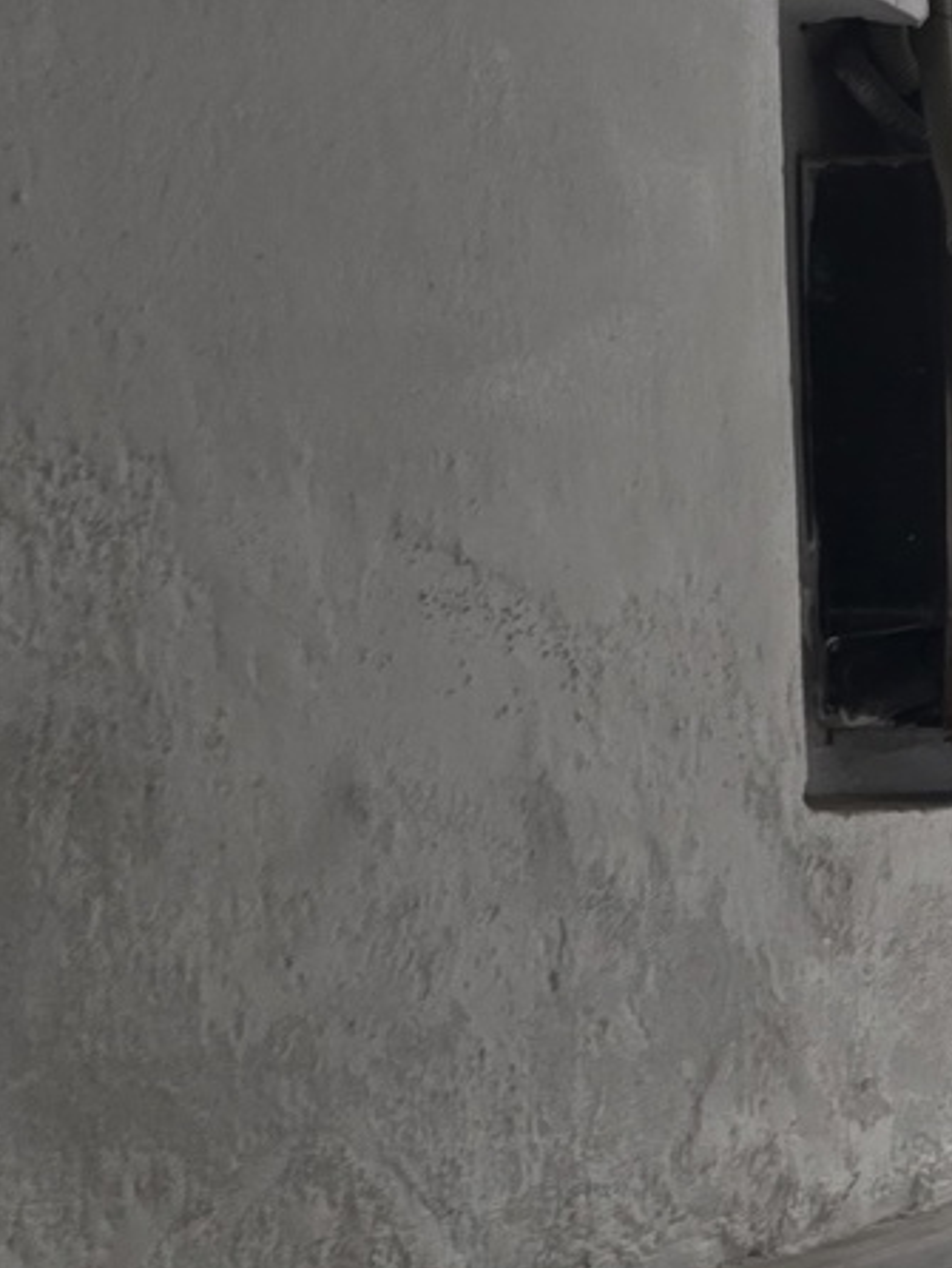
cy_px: 1129
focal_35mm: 99
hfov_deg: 12.5
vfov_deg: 19.5
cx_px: 2103
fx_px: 3627
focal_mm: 6.3
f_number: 1.7
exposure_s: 1/60
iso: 80
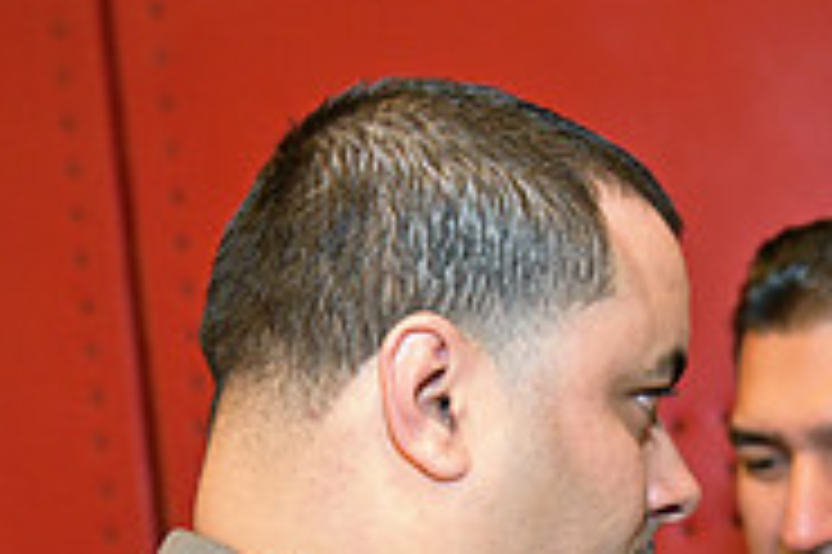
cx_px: 499
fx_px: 2101
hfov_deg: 22.4
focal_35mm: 91
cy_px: 732
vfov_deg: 14.3
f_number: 2.8
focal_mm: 29
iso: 2000
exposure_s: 1/125
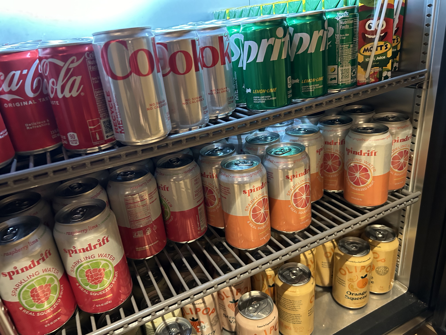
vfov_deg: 53.1
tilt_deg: -24.3
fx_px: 335
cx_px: 223
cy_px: 168
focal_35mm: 26
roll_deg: +6.0
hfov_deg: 67.3
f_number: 1.5
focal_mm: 5.7
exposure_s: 1/39
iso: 640
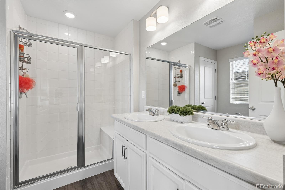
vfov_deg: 73.8
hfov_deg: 96.7
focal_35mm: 16
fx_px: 127
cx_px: 142
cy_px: 95
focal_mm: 16
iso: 640
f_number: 8
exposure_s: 1/125
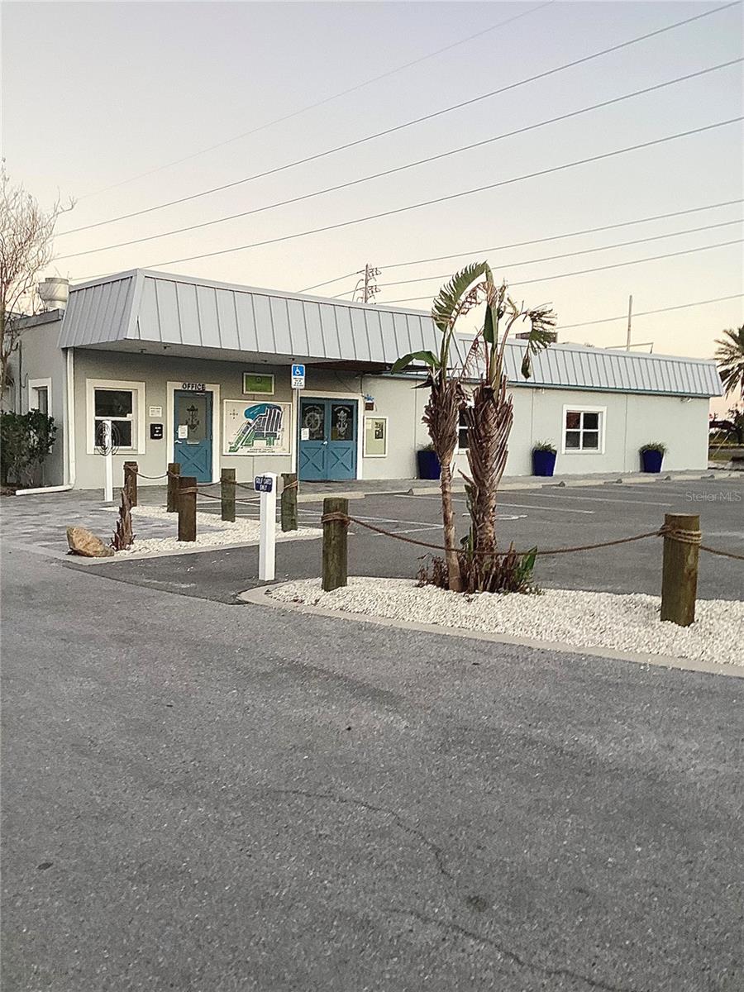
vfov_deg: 58.4
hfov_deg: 45.4
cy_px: 496
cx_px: 372
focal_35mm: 31
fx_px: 888
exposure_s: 1/60
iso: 50
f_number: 2.4
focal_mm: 3.3
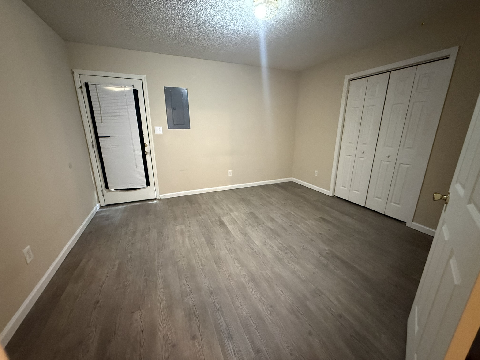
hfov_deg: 102.1
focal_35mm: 14
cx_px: 240
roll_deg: -0.4
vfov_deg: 85.7
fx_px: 194
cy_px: 180
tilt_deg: -15.7
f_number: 2.2
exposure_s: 1/40
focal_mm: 2.22
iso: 1250
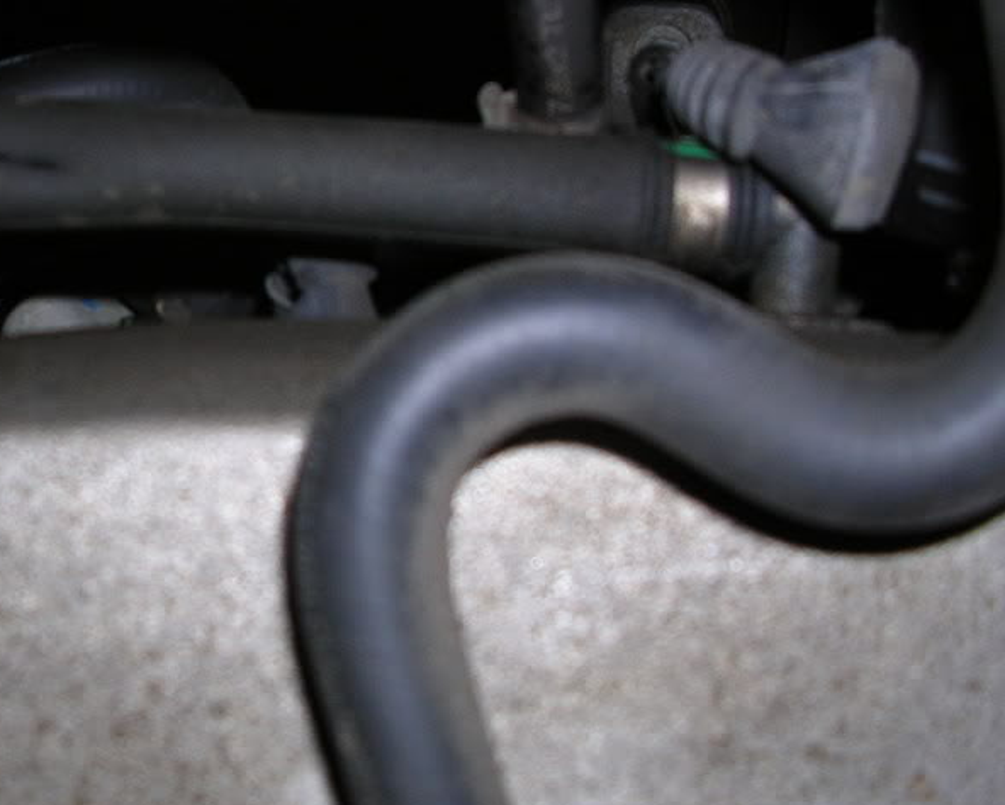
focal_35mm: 59
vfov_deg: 25.7
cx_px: 165
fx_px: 1755
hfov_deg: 30.9
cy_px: 297
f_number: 2.8
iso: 50
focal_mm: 5.8
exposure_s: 1/60.1
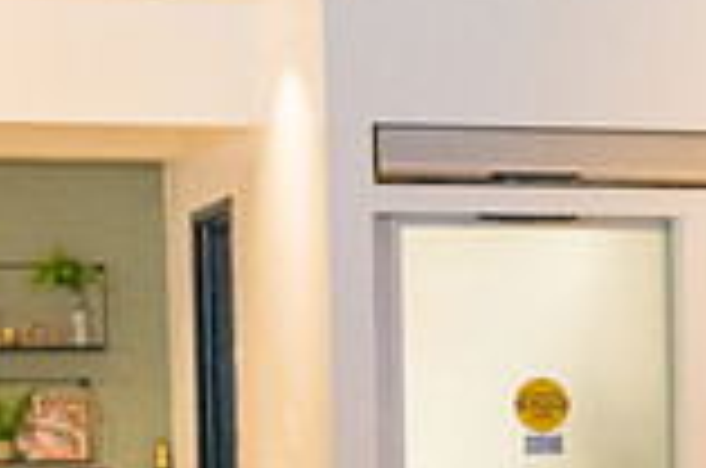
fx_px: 3699
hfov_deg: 10.4
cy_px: 731
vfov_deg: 7.1
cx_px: 1156
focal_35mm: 189
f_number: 4
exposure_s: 1/200
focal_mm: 51
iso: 3200
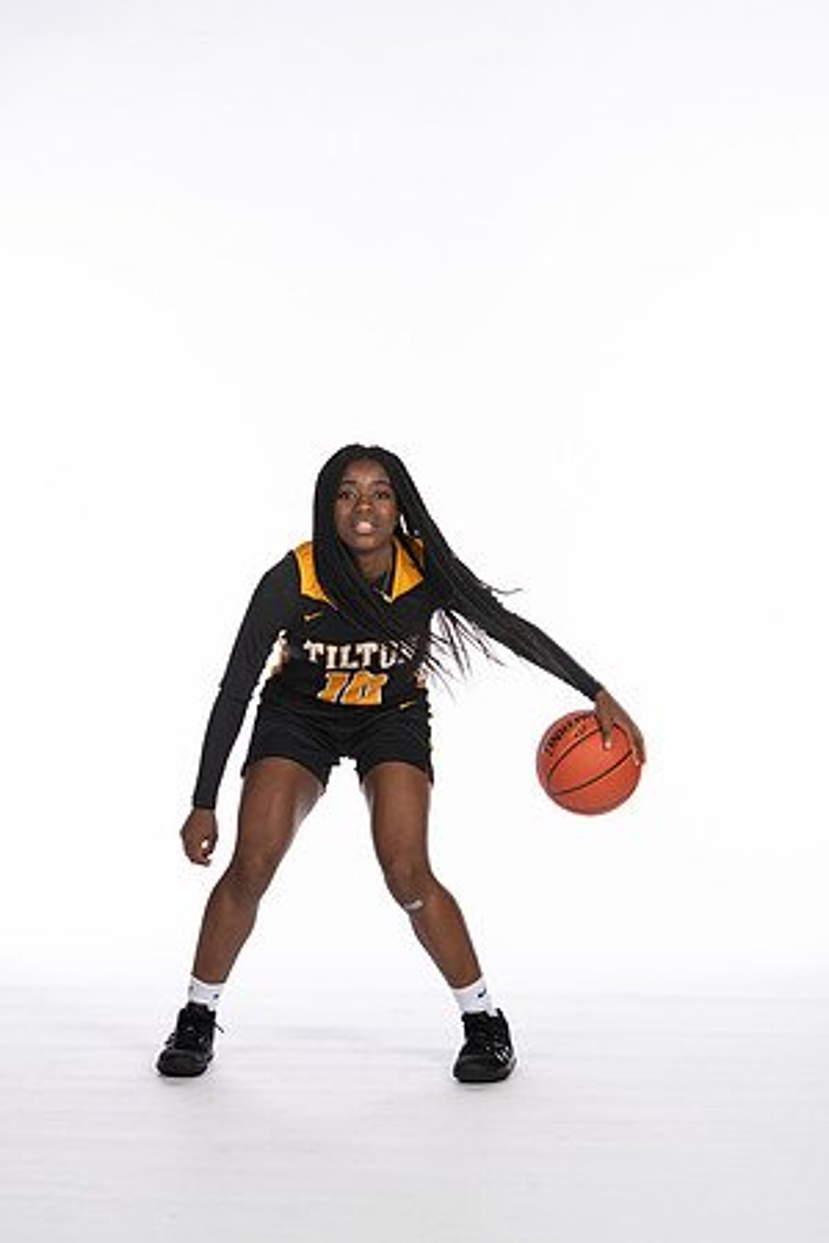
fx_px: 3886
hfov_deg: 12.2
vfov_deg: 18.2
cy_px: 622
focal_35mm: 112
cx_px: 414
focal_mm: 75
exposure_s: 1/100
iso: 100
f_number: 5.6
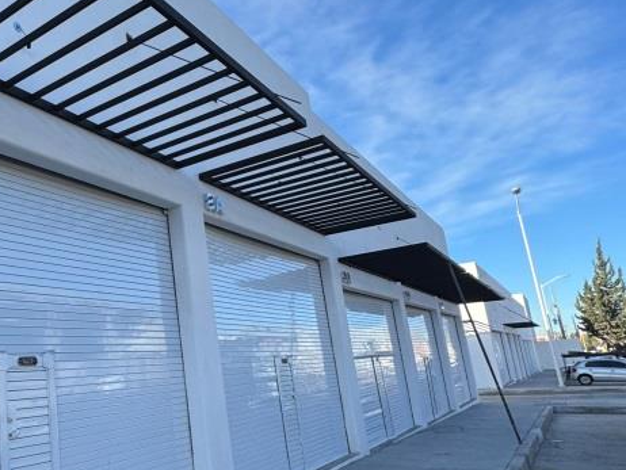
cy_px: 265
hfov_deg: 51.6
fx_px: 561
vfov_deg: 45.4
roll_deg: +4.1
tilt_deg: +12.5
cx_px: 65
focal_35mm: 31
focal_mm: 2.22
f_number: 2.2
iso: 40
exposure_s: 1/749
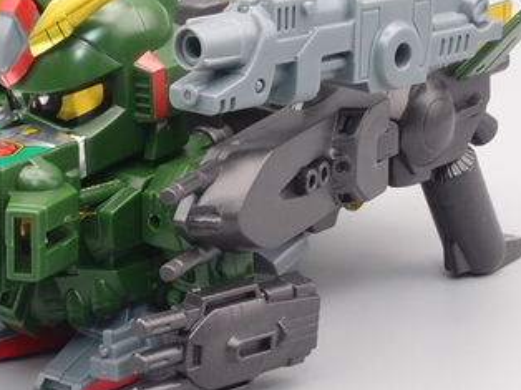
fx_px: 2301
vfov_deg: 9.7
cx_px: 133
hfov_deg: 12.9
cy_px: 138
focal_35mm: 153
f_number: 8
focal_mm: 12.88
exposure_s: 1/4
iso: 100
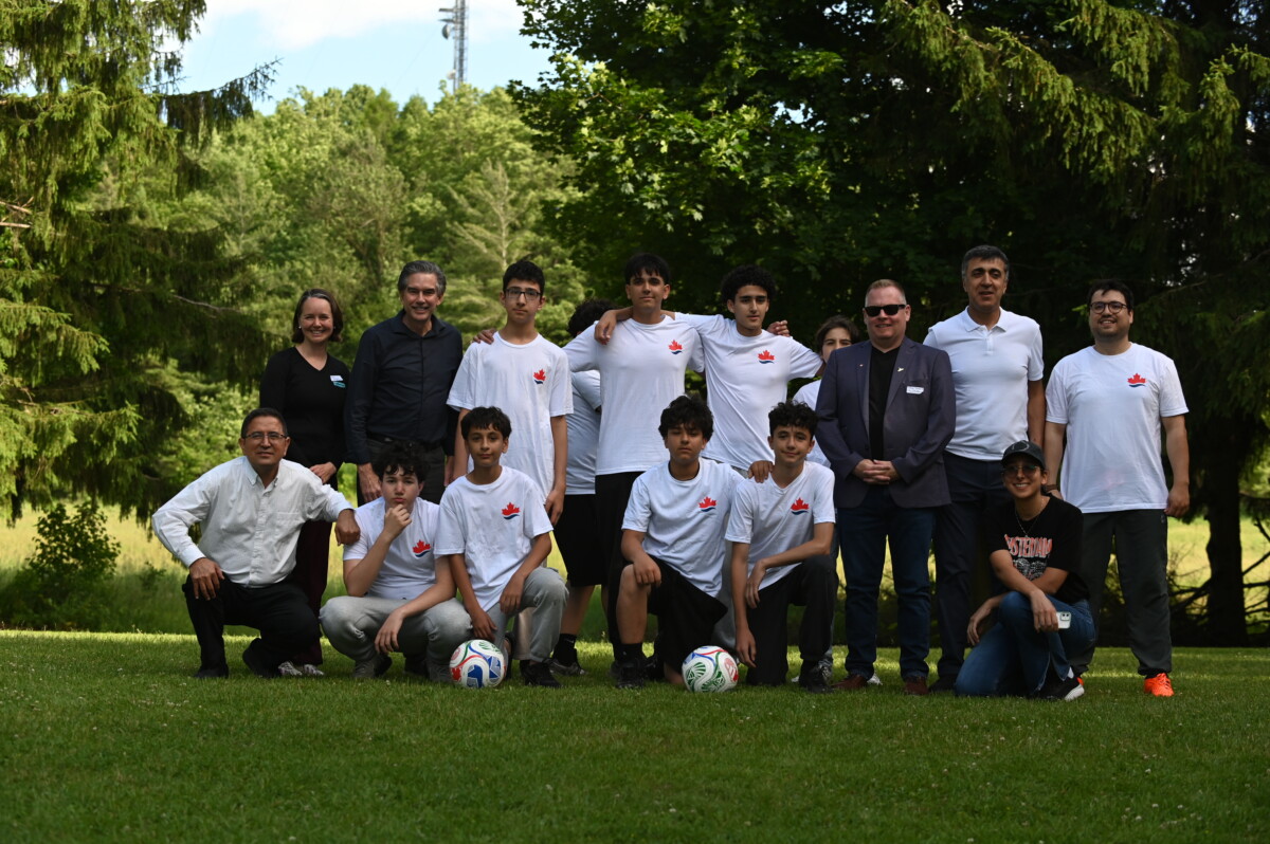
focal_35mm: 70
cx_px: 635
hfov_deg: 28.9
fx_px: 2467
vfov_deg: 19.4
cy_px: 422
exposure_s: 1/1250
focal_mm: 70
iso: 400
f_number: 4
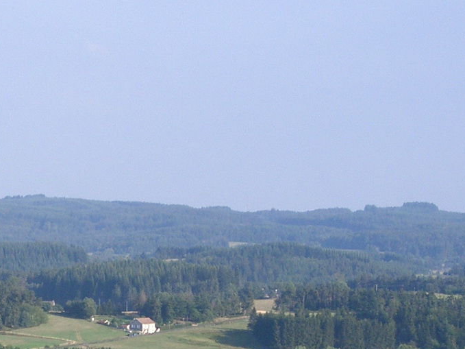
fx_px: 2659
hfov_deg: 9.9
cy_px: 368
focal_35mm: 198
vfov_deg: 7.5
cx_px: 2
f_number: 4.1
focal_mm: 17.2
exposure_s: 1/800
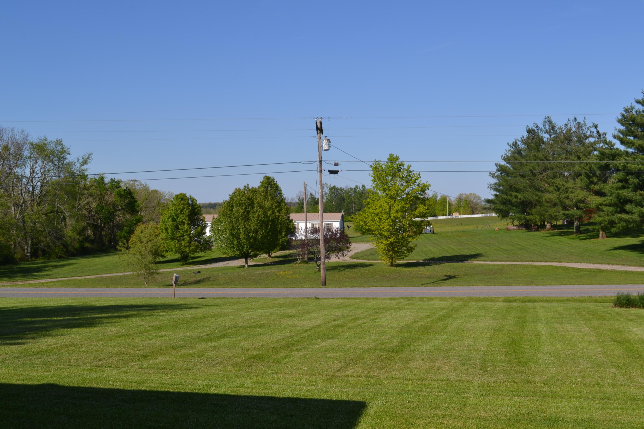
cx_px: 322
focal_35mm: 45
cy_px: 214
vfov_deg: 29.9
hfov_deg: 43.6
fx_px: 805
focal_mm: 30
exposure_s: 1/200
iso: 100
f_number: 7.1
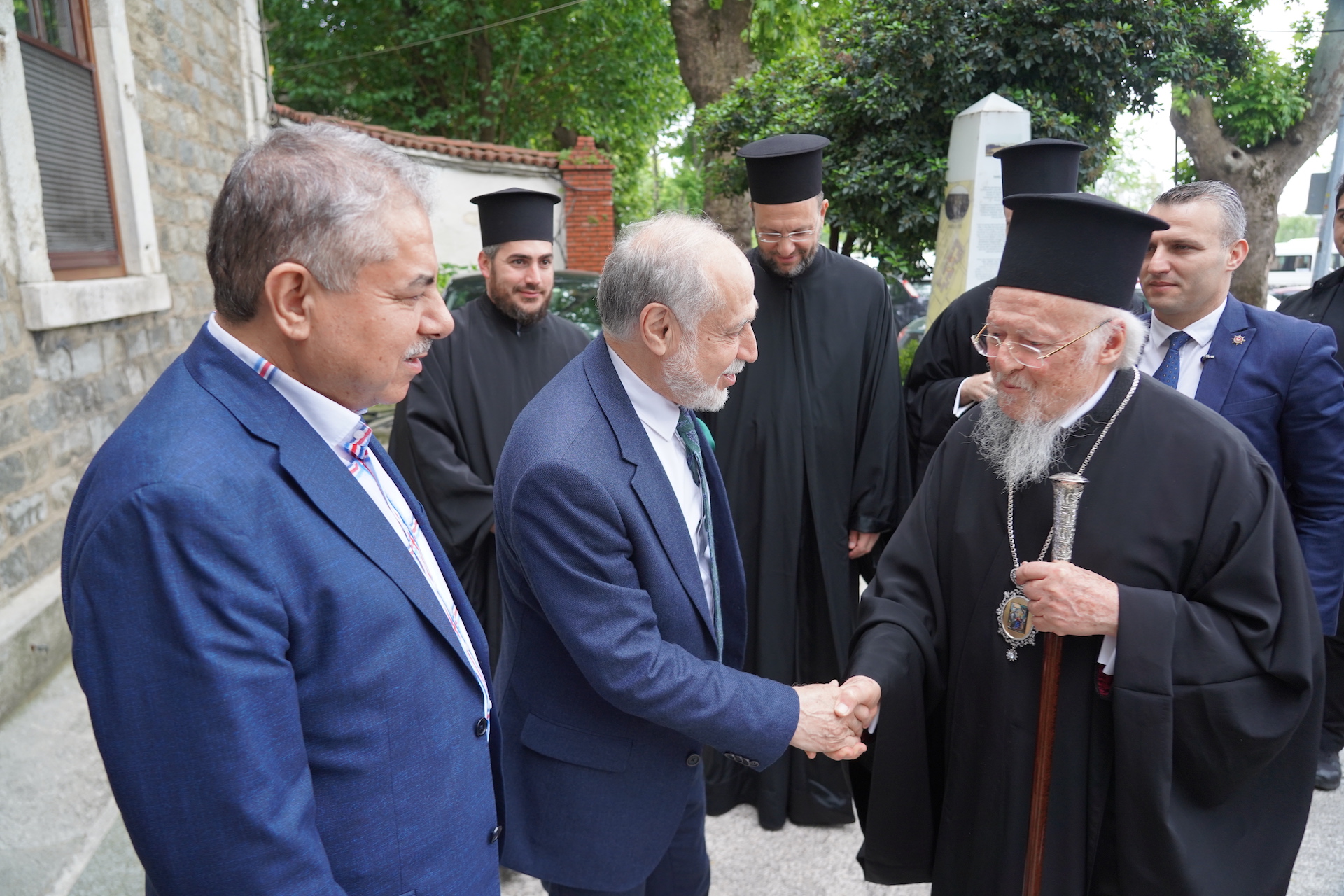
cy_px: 448
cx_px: 672
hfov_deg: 73.7
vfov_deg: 53.1
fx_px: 896
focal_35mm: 24
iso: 500
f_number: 4
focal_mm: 24
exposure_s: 1/160
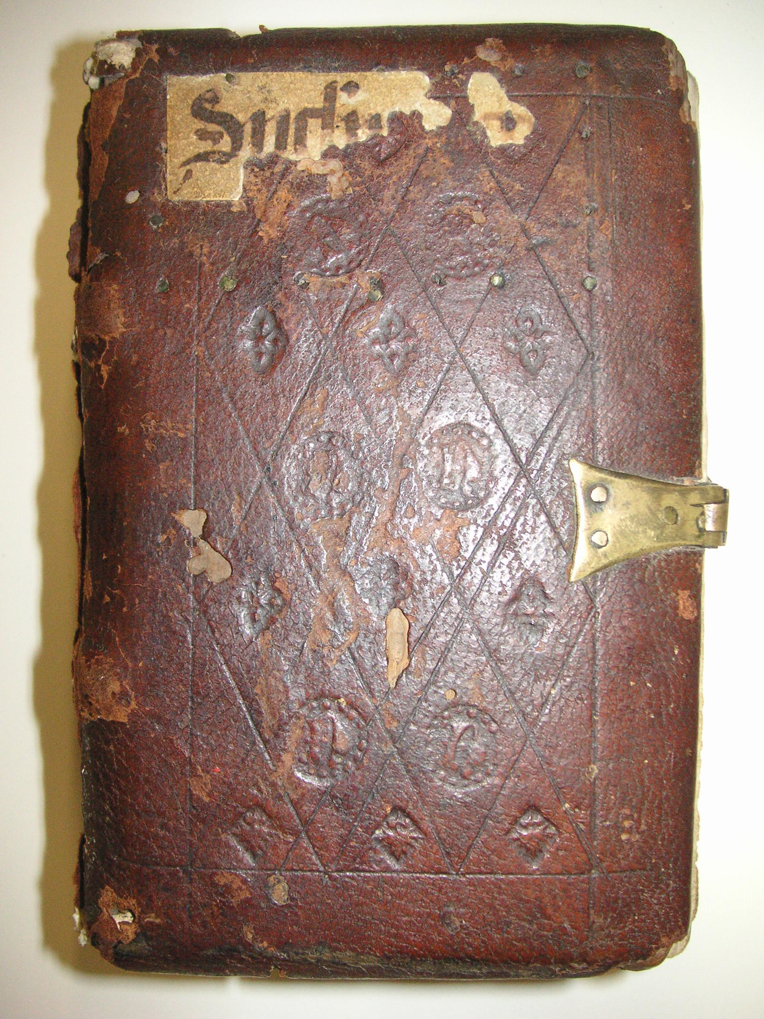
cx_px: 382
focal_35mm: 37
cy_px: 510
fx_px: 1089
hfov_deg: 38.7
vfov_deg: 50.1
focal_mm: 6.1
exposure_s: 1/45
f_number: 6.7
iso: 160
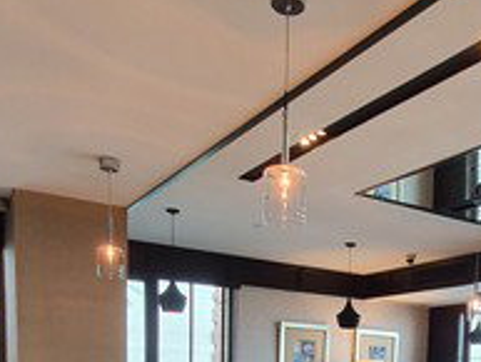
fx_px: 598
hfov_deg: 42.3
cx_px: 369
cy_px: 444
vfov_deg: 28.7
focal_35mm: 43
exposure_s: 1/50
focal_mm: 1.8
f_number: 2.2
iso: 125
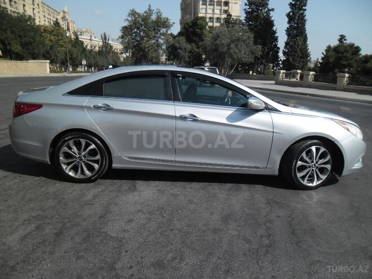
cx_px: 186
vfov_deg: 51.4
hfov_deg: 65.3
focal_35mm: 27
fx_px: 290
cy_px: 140
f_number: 9
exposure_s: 1/173
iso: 80
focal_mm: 4.9
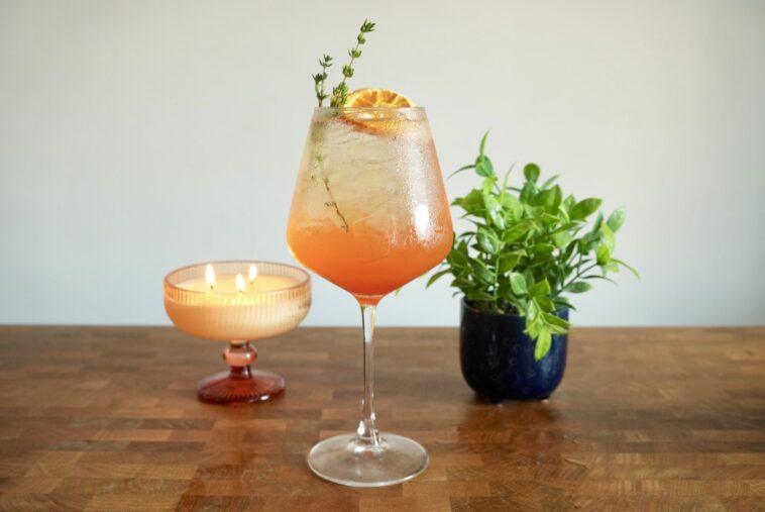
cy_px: 256
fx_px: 766
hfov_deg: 53.1
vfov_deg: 37.0
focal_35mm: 36
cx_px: 382
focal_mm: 24
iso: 1600
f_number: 4.5
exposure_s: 1/125
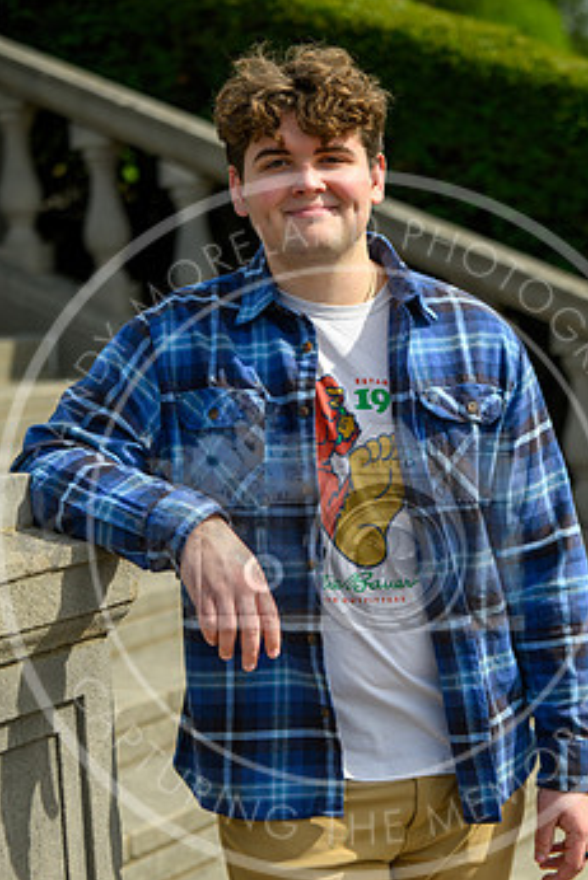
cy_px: 526
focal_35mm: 91
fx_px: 2227
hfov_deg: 15.0
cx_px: 349
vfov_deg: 22.3
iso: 100
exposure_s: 1/1250
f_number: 2.8
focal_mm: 70
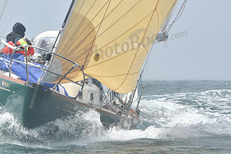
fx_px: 2136
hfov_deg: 6.2
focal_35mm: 333
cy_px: 92
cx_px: 46
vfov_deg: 4.1
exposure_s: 1/800
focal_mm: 180
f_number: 10
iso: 320
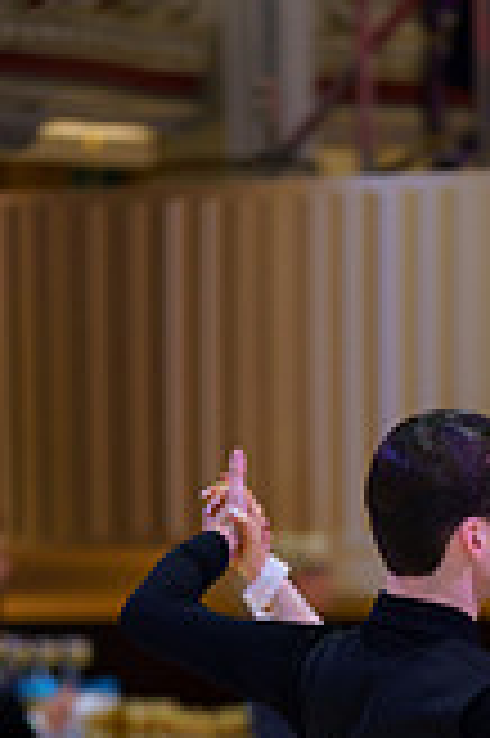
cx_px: 566
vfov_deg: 5.7
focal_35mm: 357
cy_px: 954
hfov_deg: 3.8
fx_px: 7304
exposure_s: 1/160
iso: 400
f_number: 2.8
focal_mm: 130
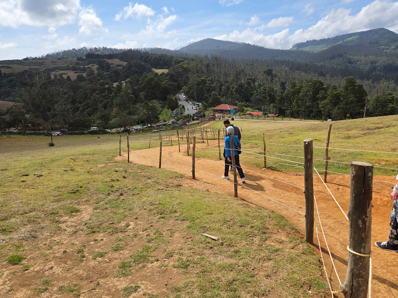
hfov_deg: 73.9
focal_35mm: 23
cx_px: 199
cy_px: 149
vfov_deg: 58.9
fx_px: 264
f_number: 1.8
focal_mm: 5.4
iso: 80
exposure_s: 1/6839
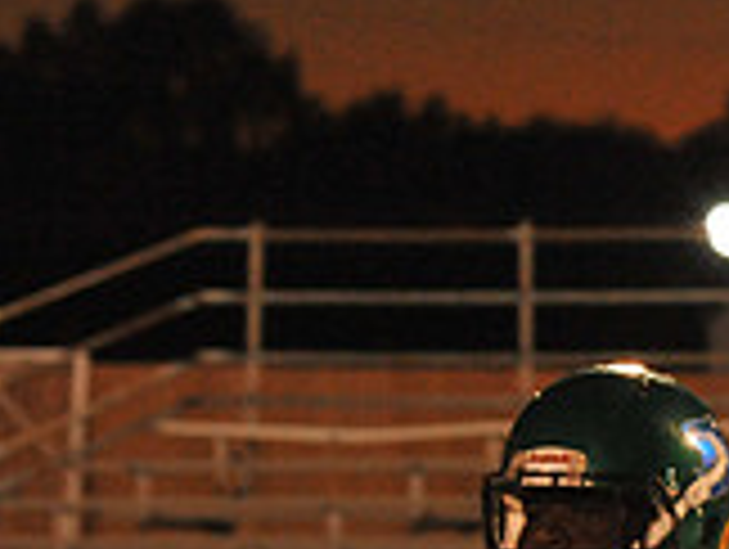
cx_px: 1264
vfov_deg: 3.5
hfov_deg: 4.6
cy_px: 778
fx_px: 9048
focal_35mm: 429
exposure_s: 1/160
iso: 5000
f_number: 7.1
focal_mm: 125
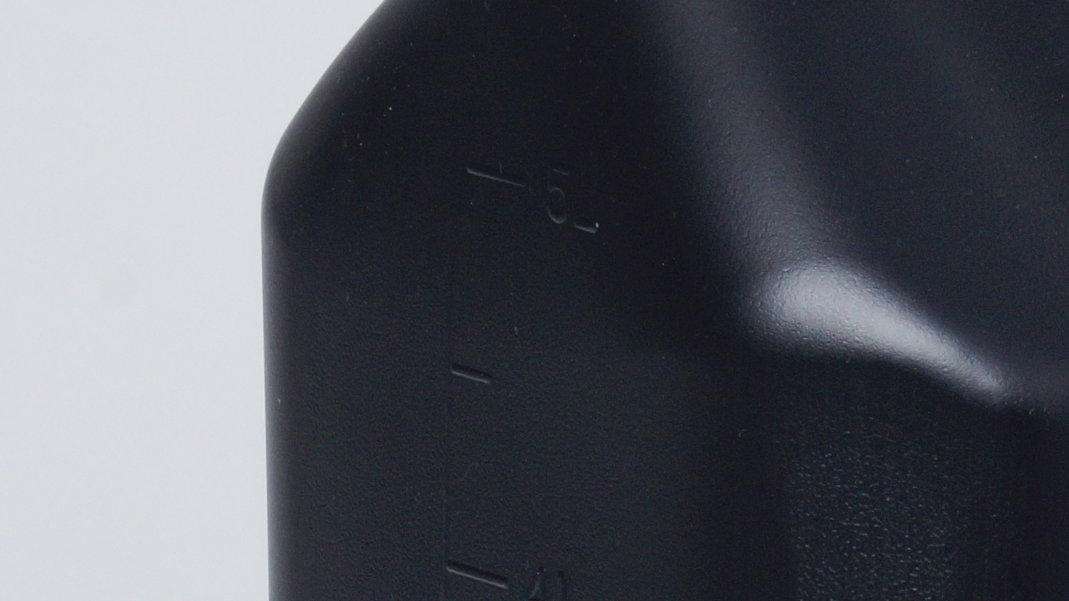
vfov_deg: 1.8
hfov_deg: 3.3
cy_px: 920
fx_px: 18681
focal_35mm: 659
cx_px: 1137
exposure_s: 1/40
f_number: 14
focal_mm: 120
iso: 160
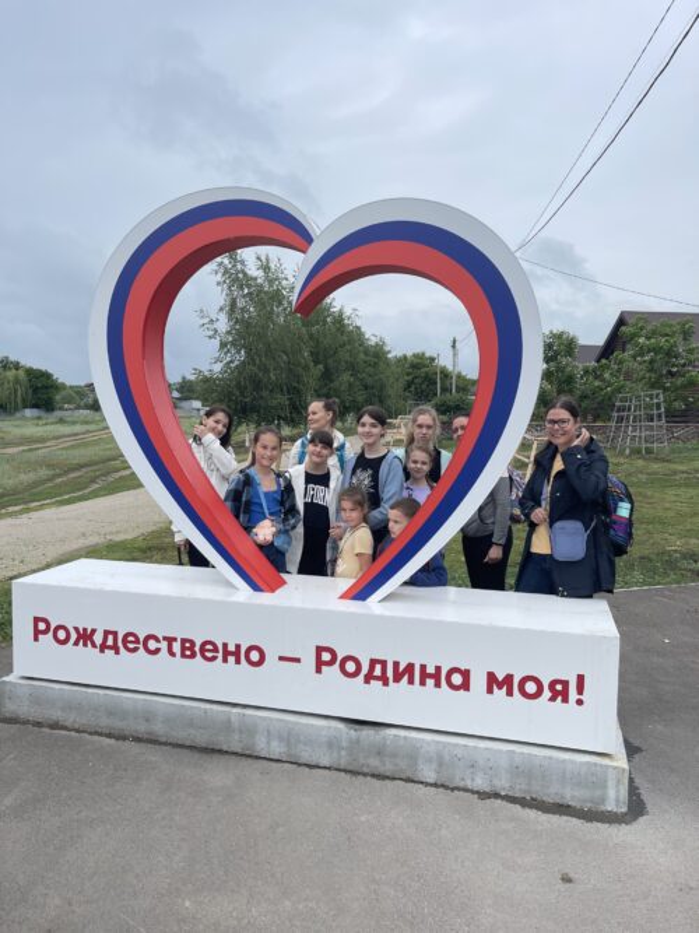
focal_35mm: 25
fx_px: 673
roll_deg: +0.0
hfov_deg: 54.9
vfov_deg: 69.4
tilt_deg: -3.9
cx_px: 350
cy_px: 466
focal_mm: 5.1
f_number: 1.6
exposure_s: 1/2545
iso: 32
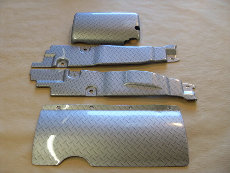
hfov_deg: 52.6
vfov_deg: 40.7
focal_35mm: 35
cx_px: 115
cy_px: 86
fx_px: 233
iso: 100
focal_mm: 6.3
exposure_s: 1/45
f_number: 2.8
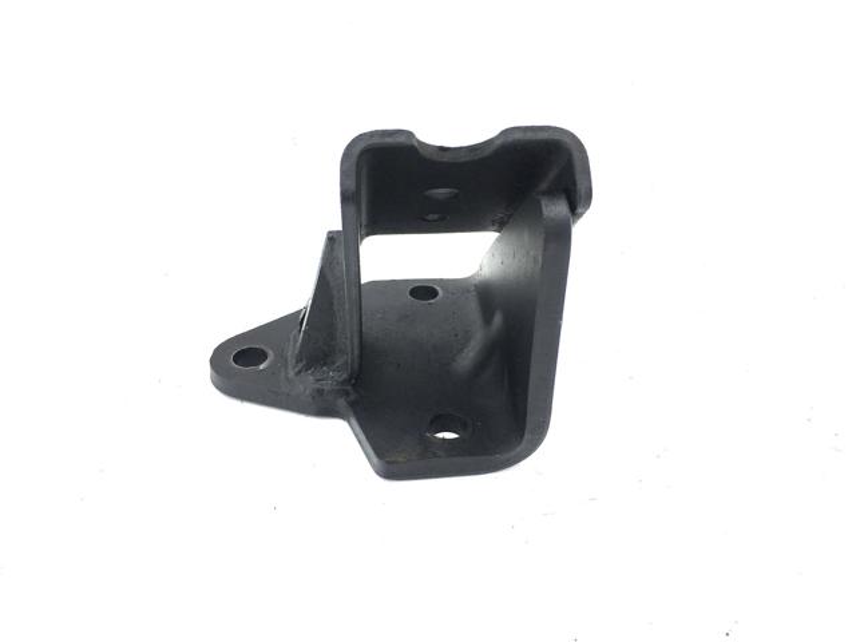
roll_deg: +0.4
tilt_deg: -29.1
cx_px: 428
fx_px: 717
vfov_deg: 48.2
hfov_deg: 61.7
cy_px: 321
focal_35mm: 29
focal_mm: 4.15
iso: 25
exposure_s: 1/170
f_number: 2.2
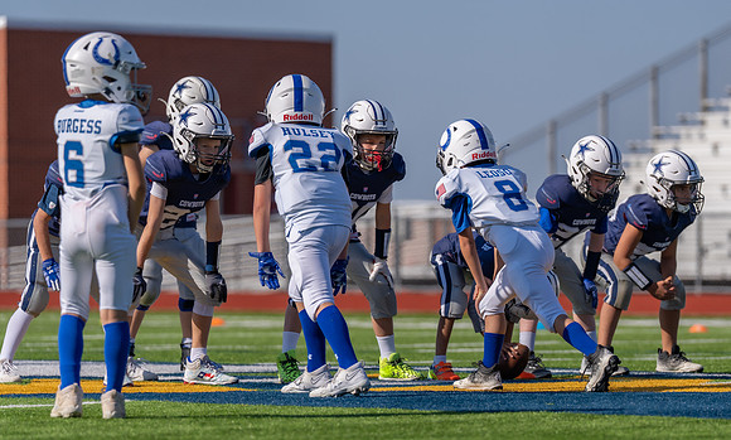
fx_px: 5320
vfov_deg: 4.7
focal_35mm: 270
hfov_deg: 7.9
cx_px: 453
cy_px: 308
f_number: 3.5
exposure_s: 1/2500
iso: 100
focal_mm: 200
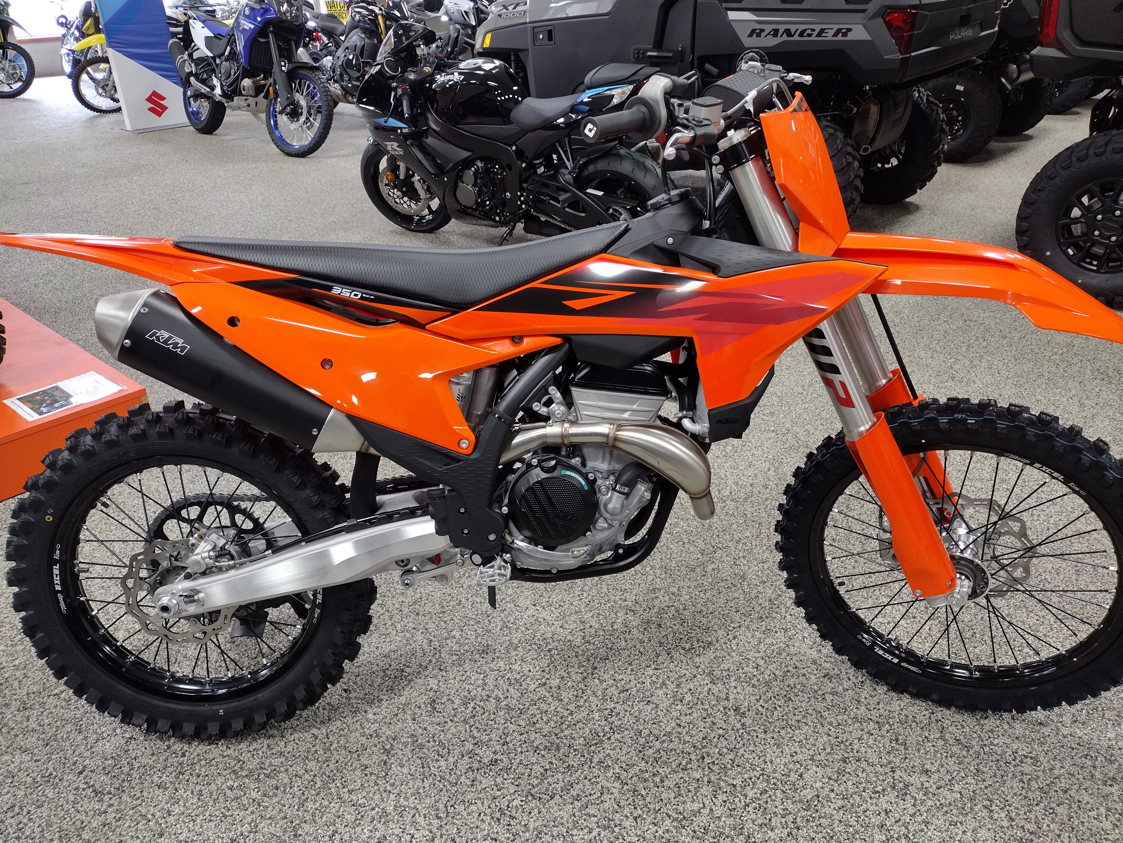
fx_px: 876
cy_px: 422
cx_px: 562
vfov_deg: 51.4
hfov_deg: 65.3
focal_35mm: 27
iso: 258
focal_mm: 4.71
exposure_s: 1/40
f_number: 1.7
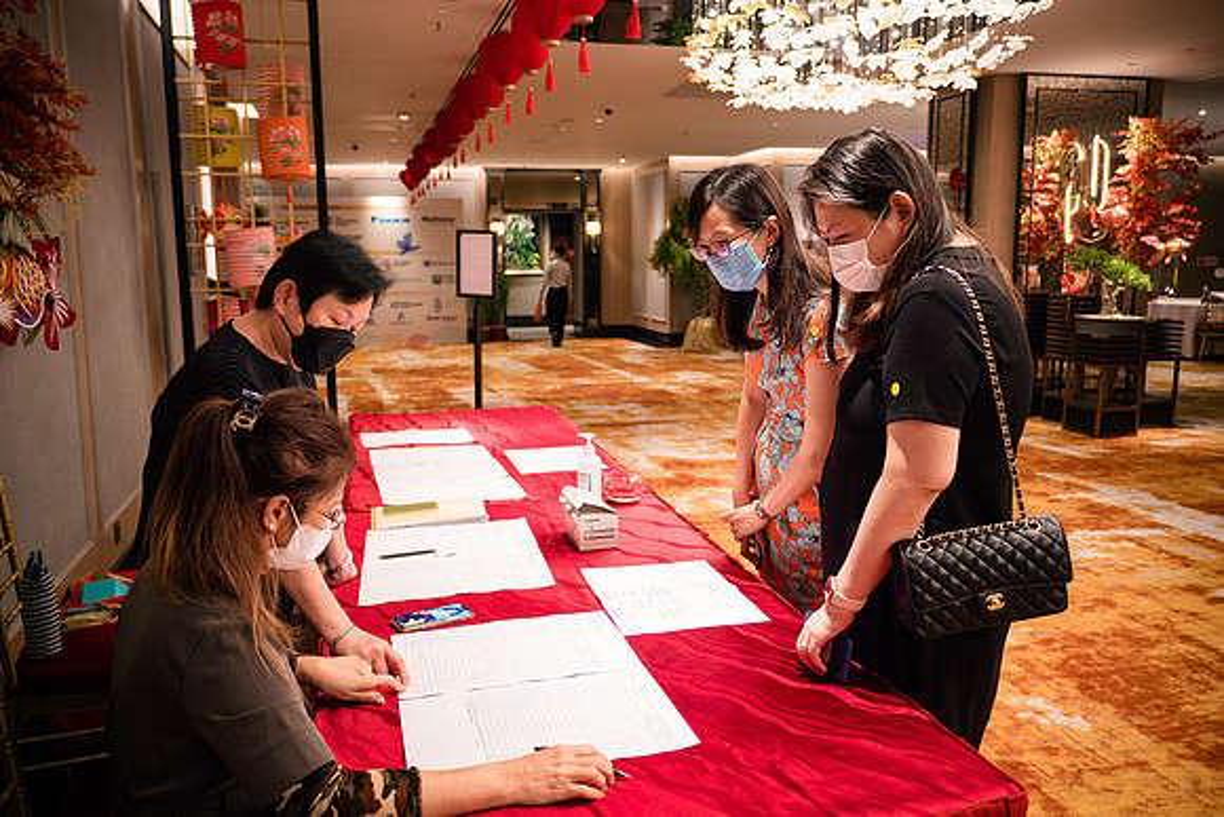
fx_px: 1026
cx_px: 612
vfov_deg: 43.4
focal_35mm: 30
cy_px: 408
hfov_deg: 61.6
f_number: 1.7
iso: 800
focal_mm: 14
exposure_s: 1/80
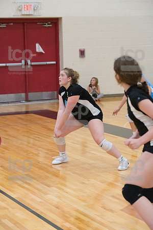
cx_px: 76
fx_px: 650
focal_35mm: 102
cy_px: 115
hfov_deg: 13.4
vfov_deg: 20.0
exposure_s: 1/1000
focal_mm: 102
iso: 6400
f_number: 4.5
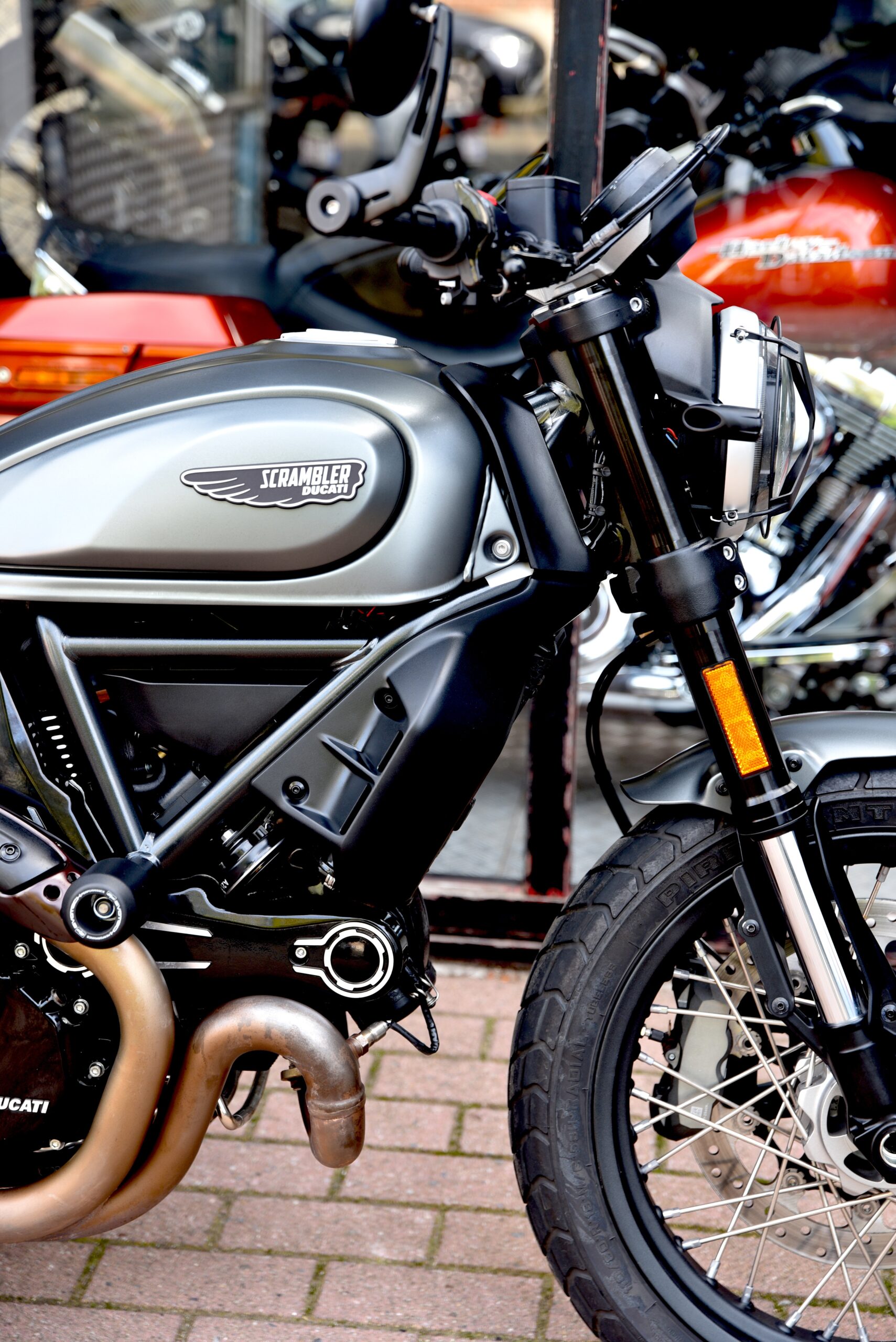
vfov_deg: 28.8
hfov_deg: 19.5
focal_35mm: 70
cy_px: 671
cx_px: 448
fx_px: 2611
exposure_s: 1/60
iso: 200
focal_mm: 70
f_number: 4
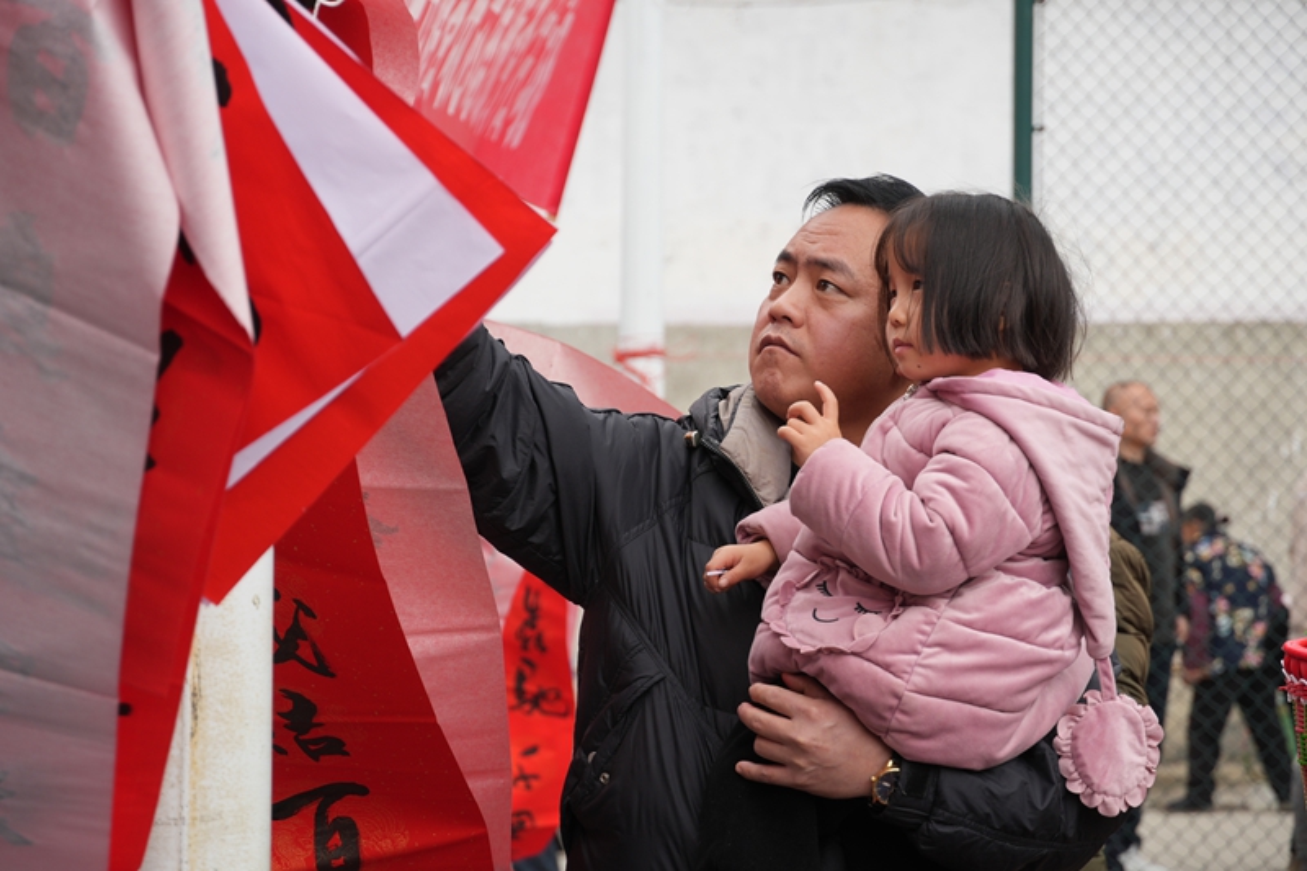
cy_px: 436
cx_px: 654
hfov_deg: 17.1
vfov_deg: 11.4
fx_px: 4355
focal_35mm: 120
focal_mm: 80
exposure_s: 1/125
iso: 100
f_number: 5.6
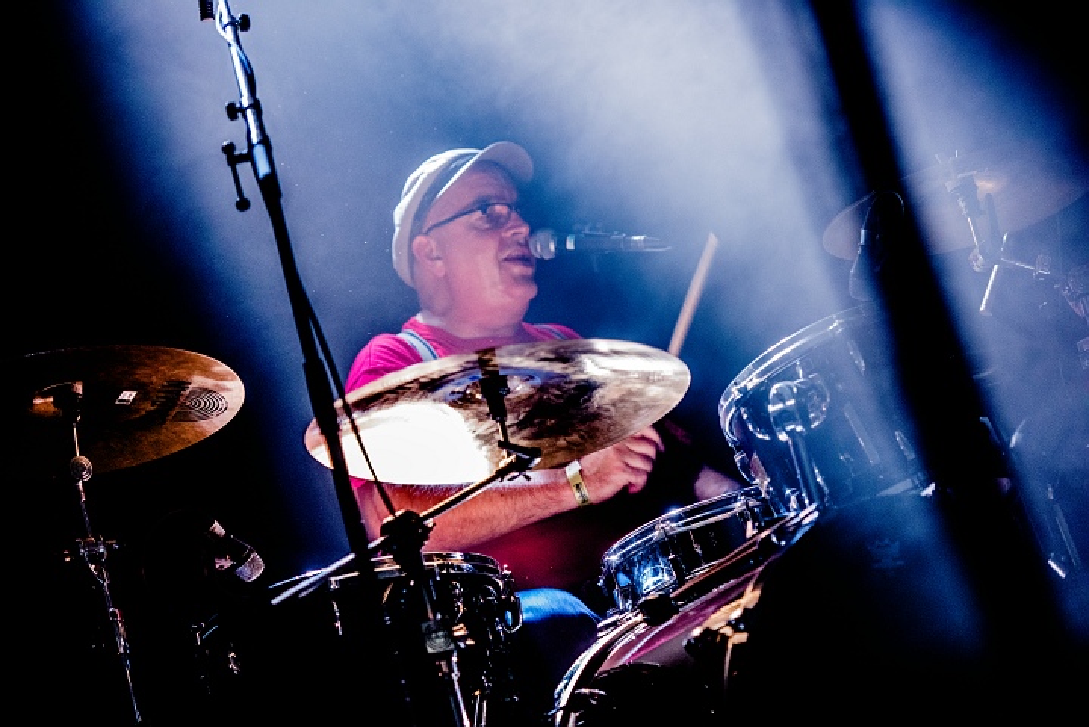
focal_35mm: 130
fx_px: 3935
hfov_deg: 15.8
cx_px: 544
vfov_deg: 10.6
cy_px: 364
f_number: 2.8
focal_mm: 130
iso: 4000
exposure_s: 1/80
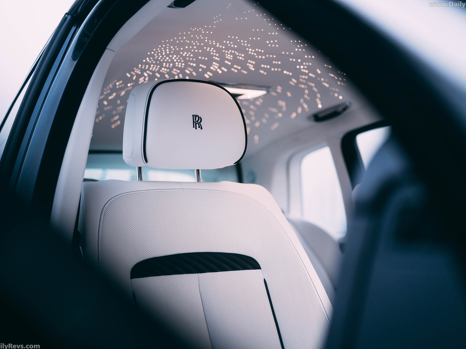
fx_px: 633
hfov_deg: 40.4
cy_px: 176
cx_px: 234
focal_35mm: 47
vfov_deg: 30.9
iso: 400
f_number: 2
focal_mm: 43
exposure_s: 1/30
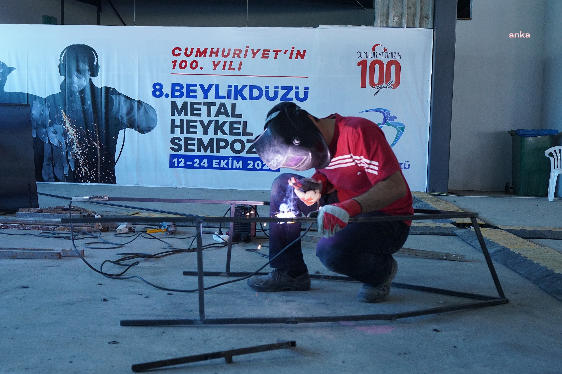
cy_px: 187
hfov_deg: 51.9
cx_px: 281
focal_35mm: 37
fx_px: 578
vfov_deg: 35.9
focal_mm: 25
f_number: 4
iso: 1600
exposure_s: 1/160
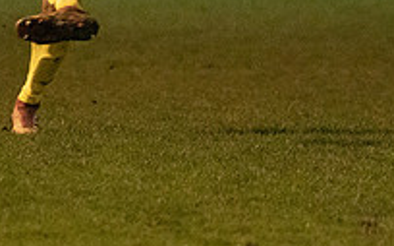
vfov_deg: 1.2
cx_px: 172
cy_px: -52
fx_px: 11831
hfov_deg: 1.9
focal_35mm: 1103
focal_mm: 200
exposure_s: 1/640
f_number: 2.8
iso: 5000
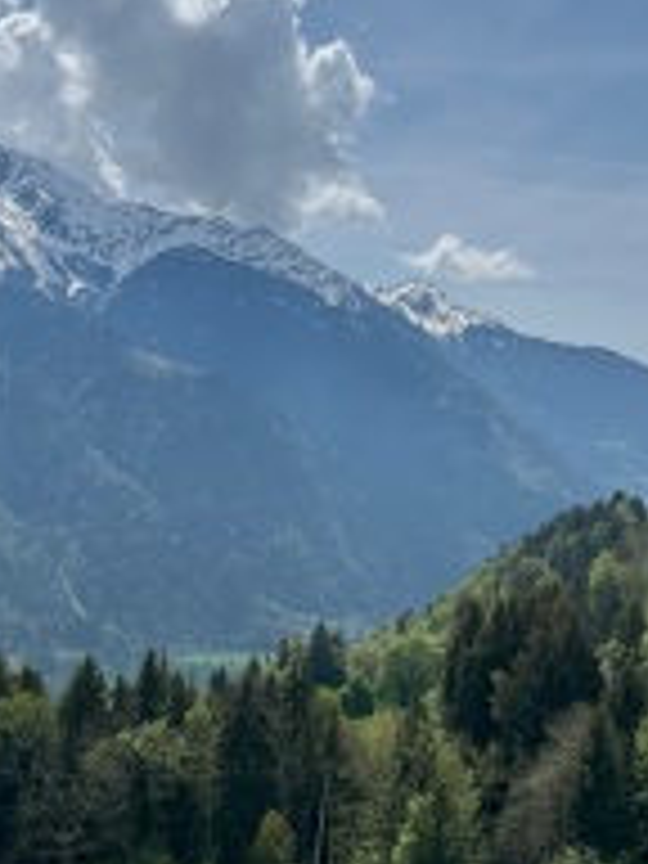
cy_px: 450
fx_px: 1248
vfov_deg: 38.2
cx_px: 292
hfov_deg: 29.1
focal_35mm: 50
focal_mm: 6.76
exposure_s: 1/12346
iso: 80
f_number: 1.78
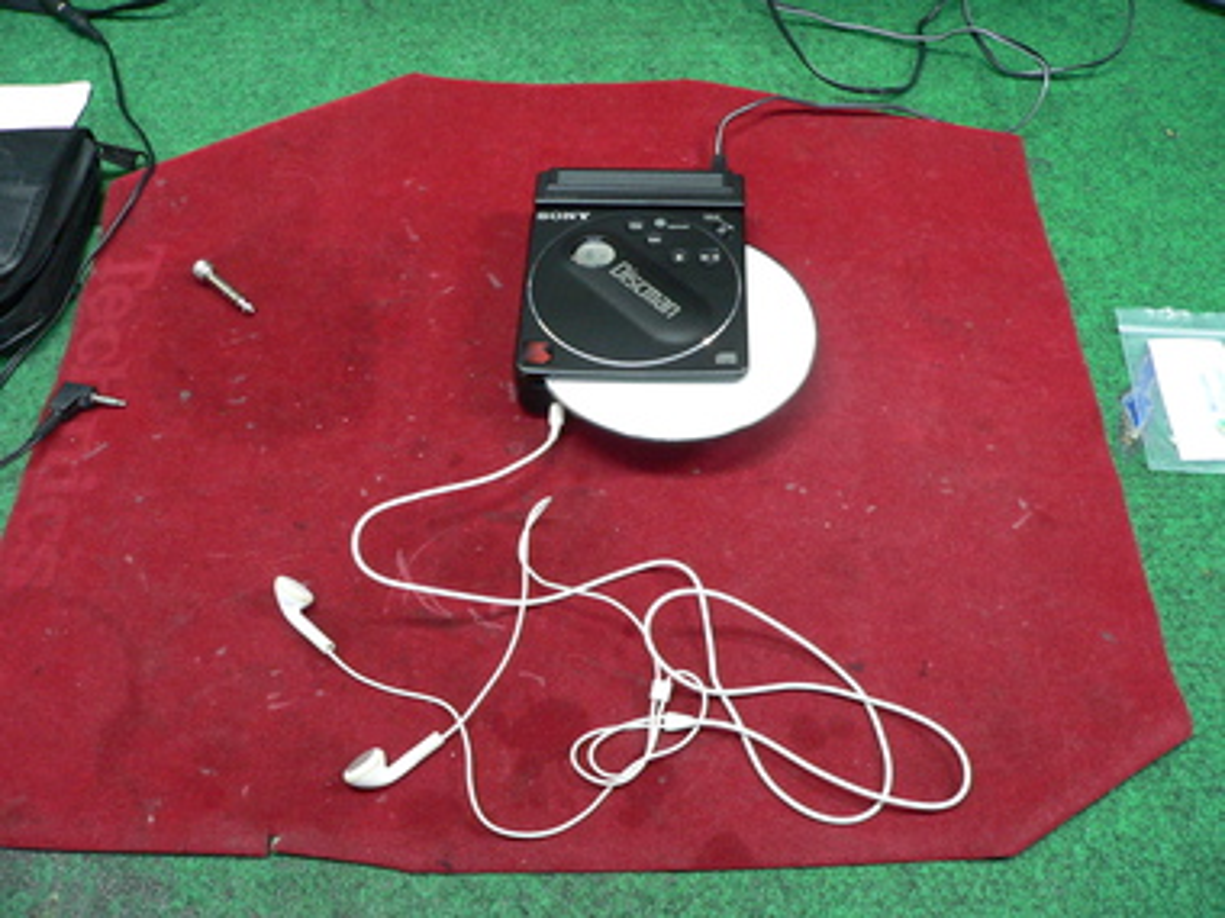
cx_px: 612
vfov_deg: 39.7
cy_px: 459
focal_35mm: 36
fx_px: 1274
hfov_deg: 51.4
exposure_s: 1/13
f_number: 2.8
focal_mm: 6
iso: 200
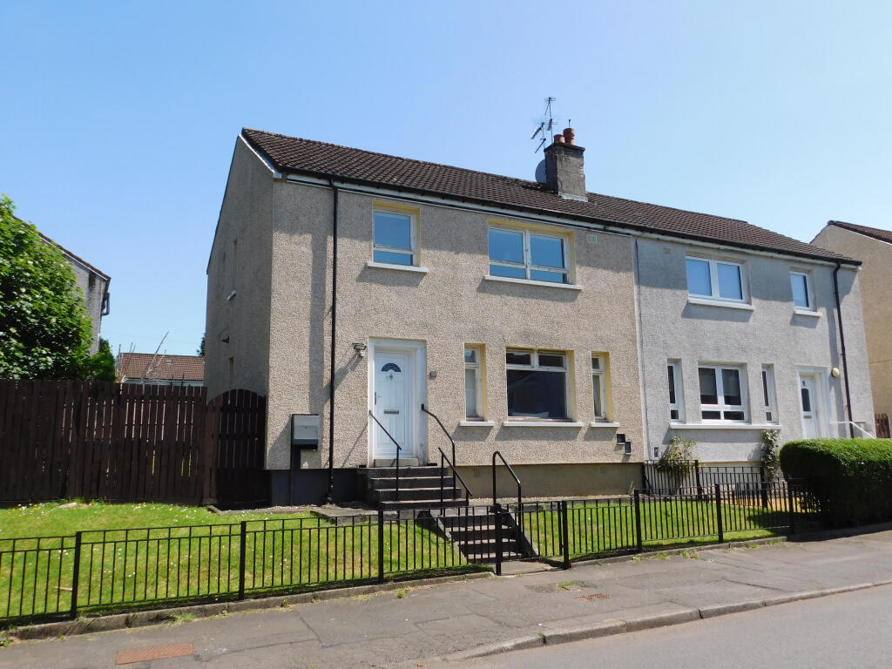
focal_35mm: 28
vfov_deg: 49.7
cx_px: 446
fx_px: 722
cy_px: 334
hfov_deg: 63.4
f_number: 3.2
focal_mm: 4.9
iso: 125
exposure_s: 1/1000
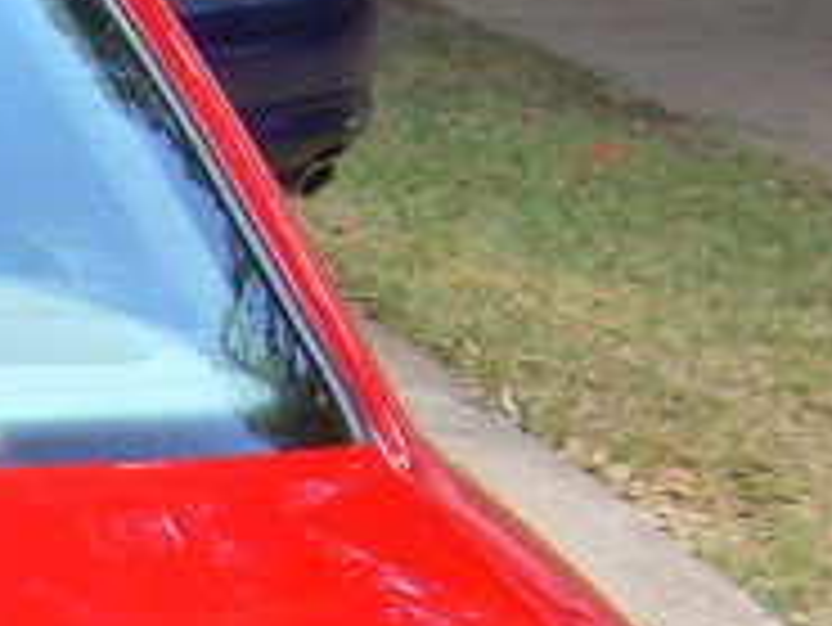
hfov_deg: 11.1
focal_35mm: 164
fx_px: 3944
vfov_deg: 8.9
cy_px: 919
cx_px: -774
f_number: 2.8
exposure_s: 1/115
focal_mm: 6.3
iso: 50
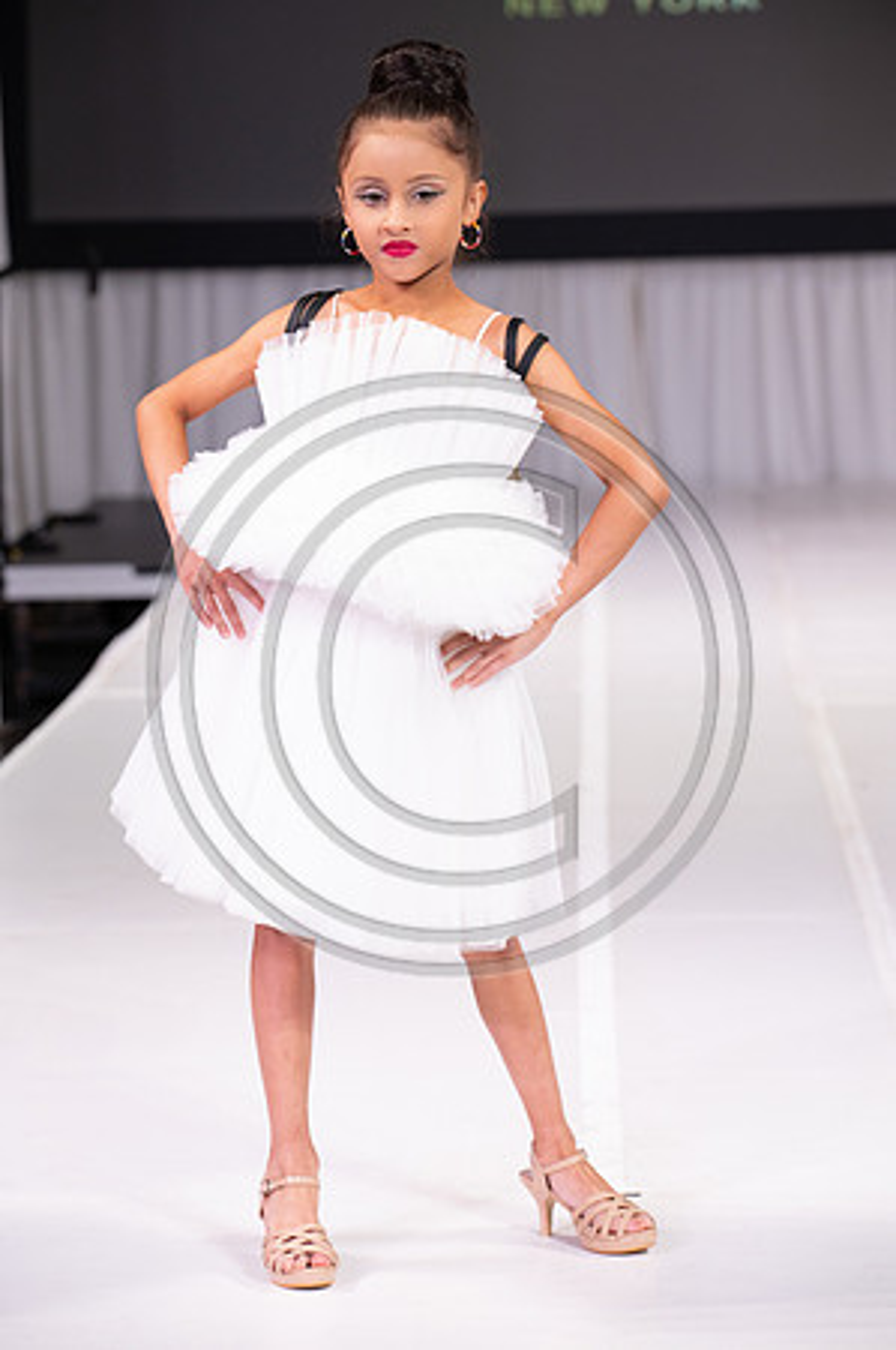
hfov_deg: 10.9
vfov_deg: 16.4
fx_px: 4677
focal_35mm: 125
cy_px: 675
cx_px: 448
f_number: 5.6
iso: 2000
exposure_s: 1/400
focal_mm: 125
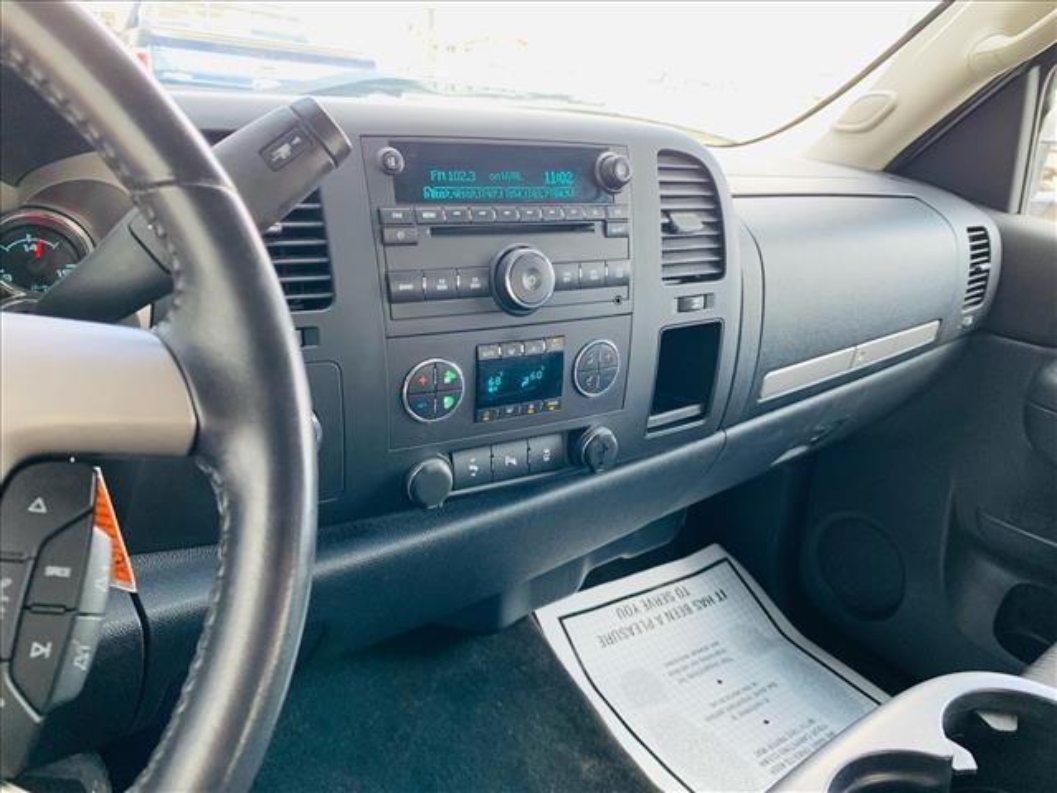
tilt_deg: -23.5
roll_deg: -1.6
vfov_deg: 53.1
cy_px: 396
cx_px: 528
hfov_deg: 67.3
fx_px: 794
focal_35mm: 26
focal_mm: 4.25
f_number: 1.8
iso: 100
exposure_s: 1/87
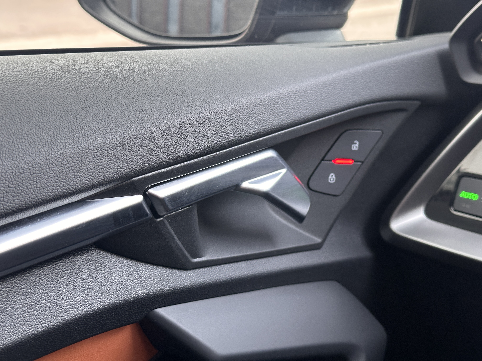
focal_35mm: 48
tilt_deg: -17.8
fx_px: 668
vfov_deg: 30.3
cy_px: 180
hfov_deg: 39.7
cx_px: 241
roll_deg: -0.7
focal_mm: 6.86
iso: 200
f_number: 1.78
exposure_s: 1/60
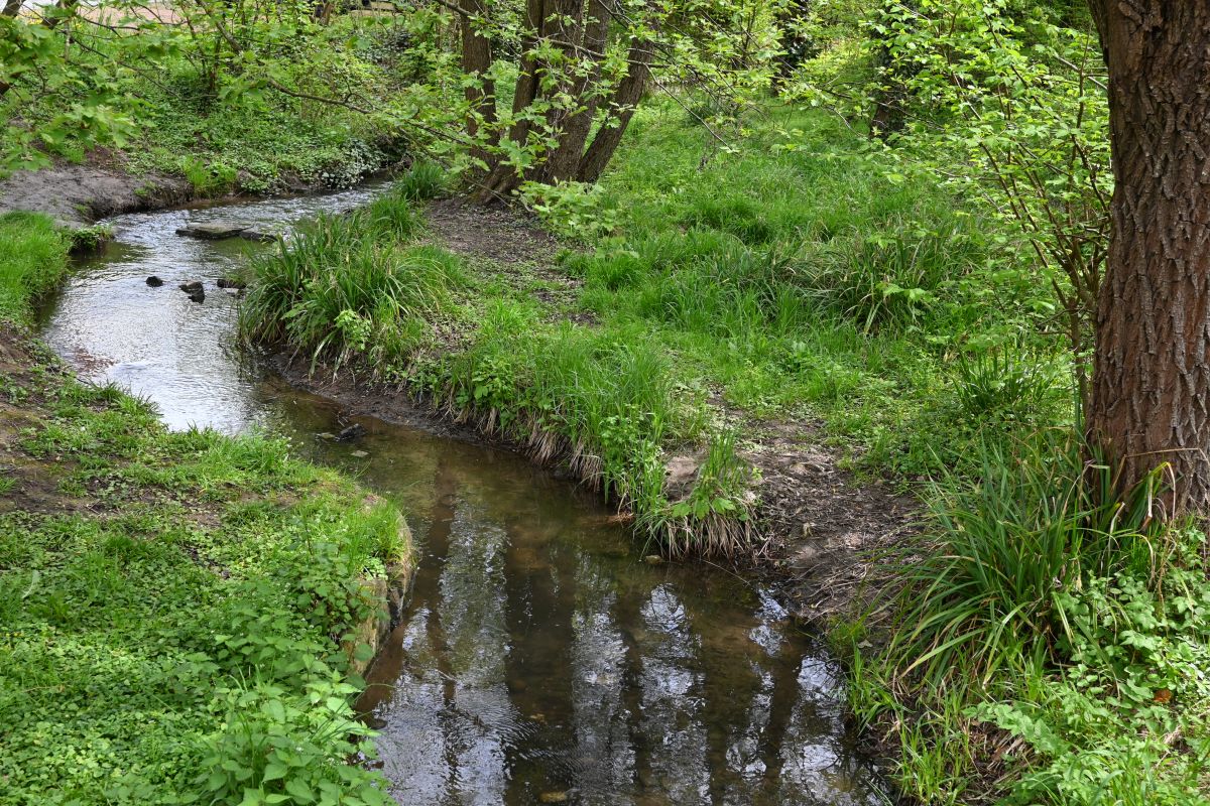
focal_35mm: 42
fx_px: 1412
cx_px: 605
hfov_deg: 46.4
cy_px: 403
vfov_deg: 31.9
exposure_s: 1/250
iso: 200
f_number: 4.5
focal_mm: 28
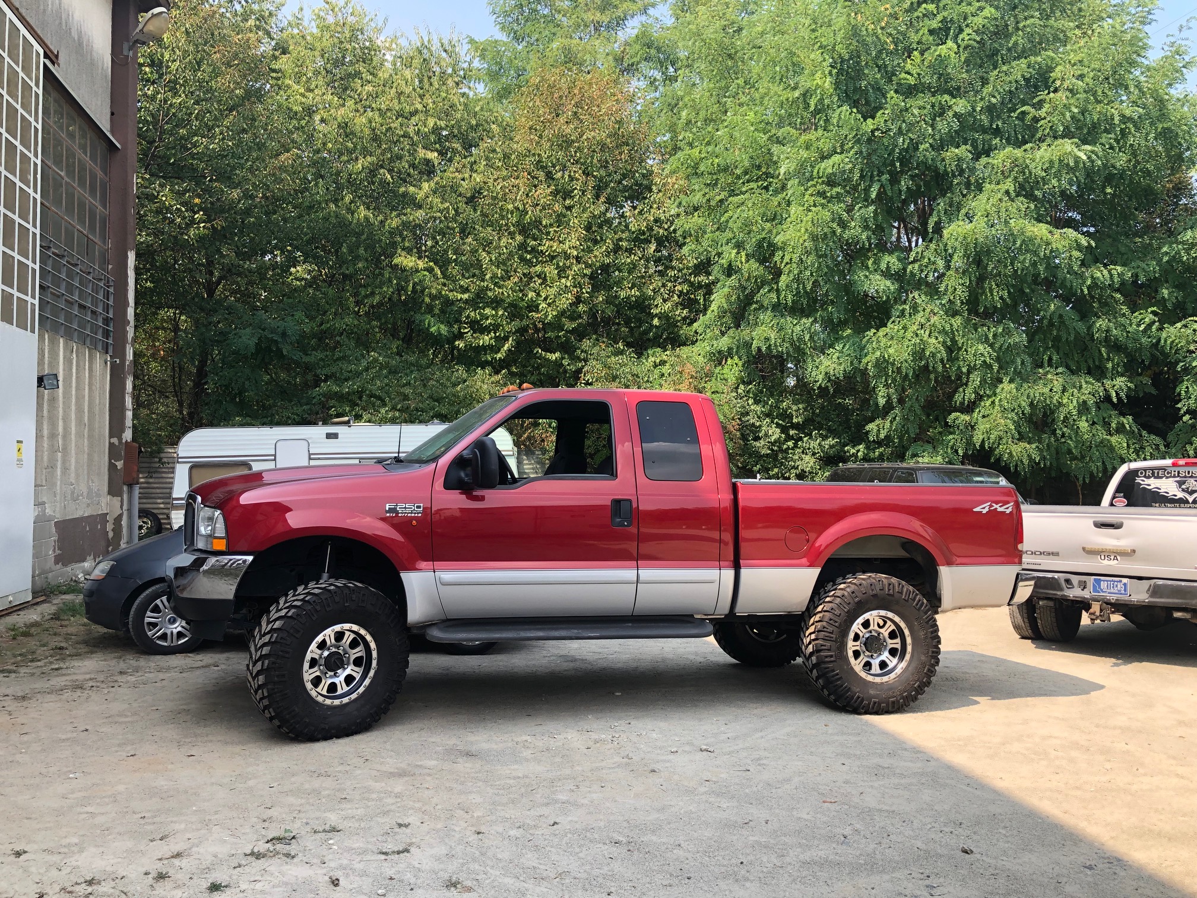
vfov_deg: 49.7
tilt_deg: +1.9
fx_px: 968
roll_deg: -0.3
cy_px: 449
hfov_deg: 63.4
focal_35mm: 28
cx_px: 598
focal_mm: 3.99
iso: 20
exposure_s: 1/428
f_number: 1.8
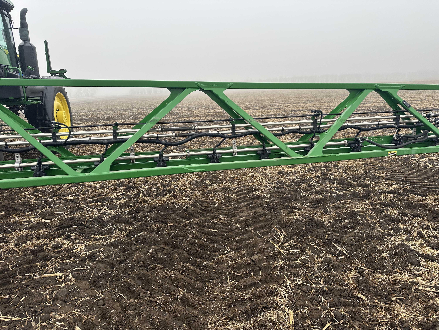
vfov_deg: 56.8
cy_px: 165
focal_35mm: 24
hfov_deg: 71.6
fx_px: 304
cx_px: 220
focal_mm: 6.86
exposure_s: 1/663
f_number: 1.78
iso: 80
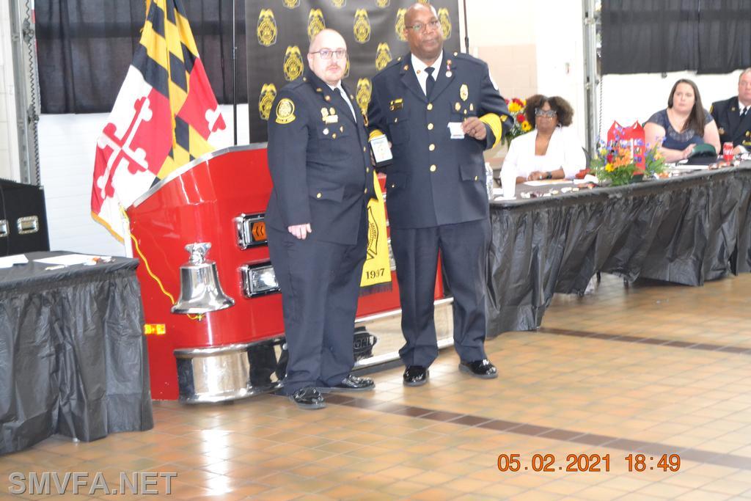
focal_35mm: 72
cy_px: 250
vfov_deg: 18.9
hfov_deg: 28.1
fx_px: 1502
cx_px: 376
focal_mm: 48
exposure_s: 1/60
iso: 2800
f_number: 5.3
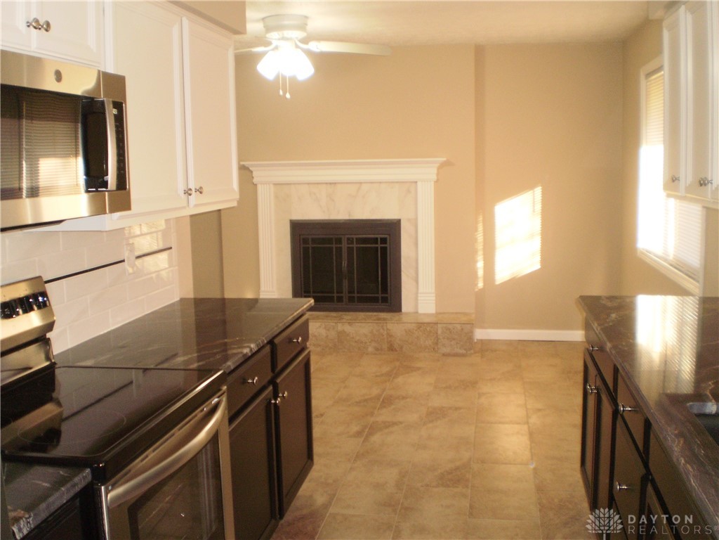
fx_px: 748
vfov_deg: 39.7
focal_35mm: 36
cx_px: 360
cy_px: 270
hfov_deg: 51.4
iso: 200
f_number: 3.1
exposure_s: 1/30
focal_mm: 6.3
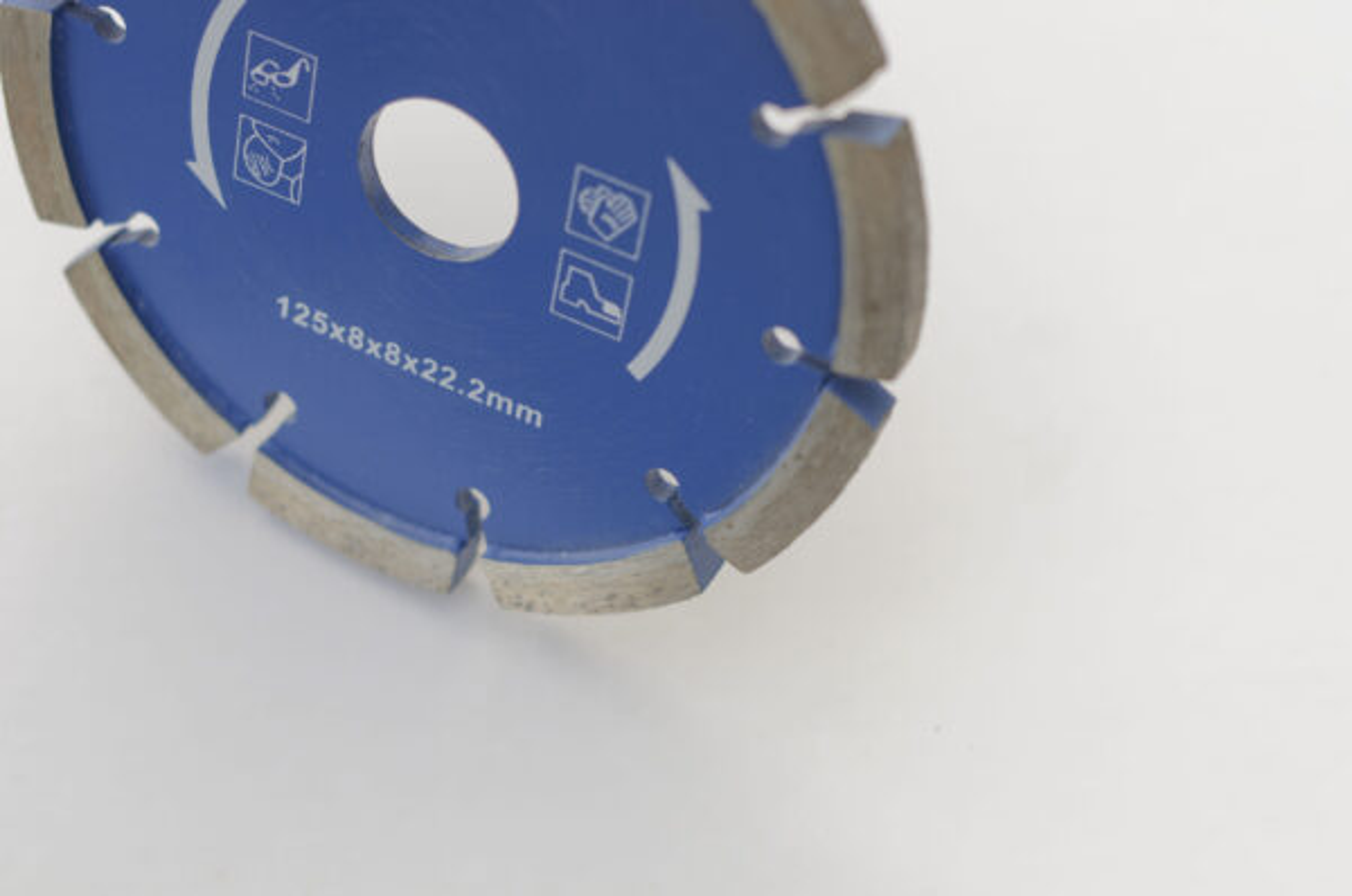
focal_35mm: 75
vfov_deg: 18.1
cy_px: 448
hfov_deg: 27.0
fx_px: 2812
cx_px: 676
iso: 200
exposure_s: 1/320
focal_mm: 50
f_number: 3.5
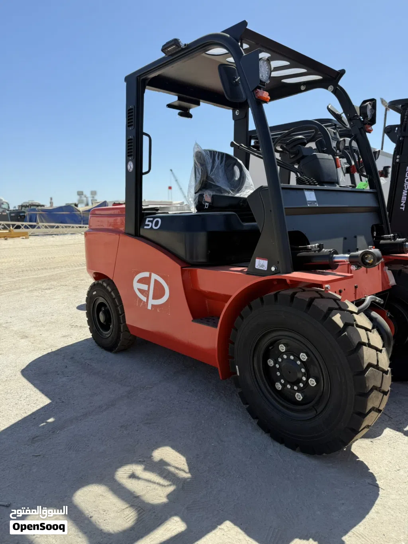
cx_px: 204
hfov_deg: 56.8
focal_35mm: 24
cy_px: 272
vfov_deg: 71.6
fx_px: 377
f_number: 1.78
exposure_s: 1/3425
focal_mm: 6.76
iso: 80
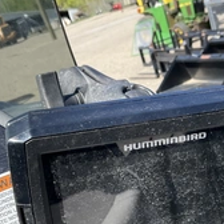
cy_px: 173
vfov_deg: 27.7
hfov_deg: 27.8
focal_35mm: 61
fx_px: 447
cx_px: 167
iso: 25
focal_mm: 3
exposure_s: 1/574
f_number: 1.8
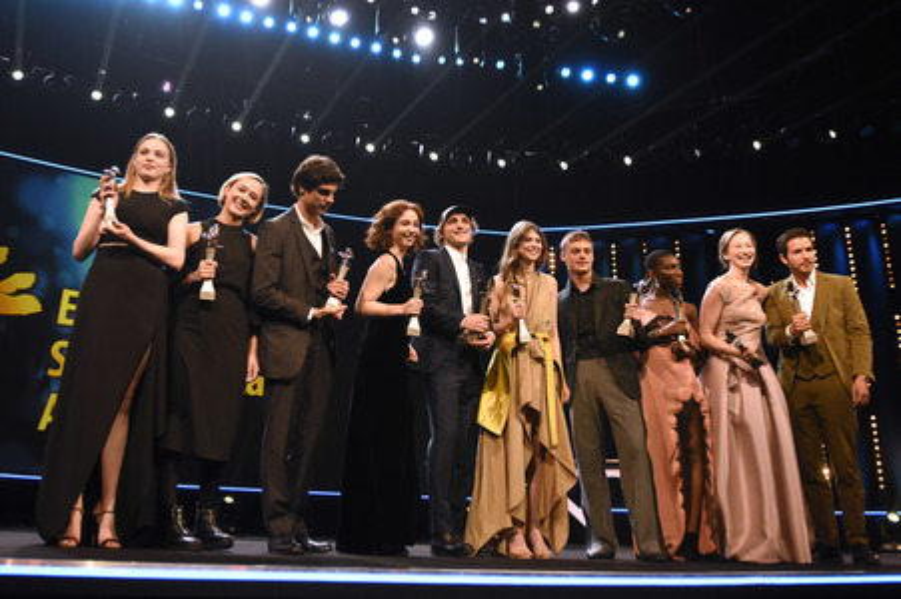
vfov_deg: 50.3
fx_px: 638
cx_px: 450
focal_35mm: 26
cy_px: 300
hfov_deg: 70.5
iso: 1600
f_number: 3.2
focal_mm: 17
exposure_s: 1/200
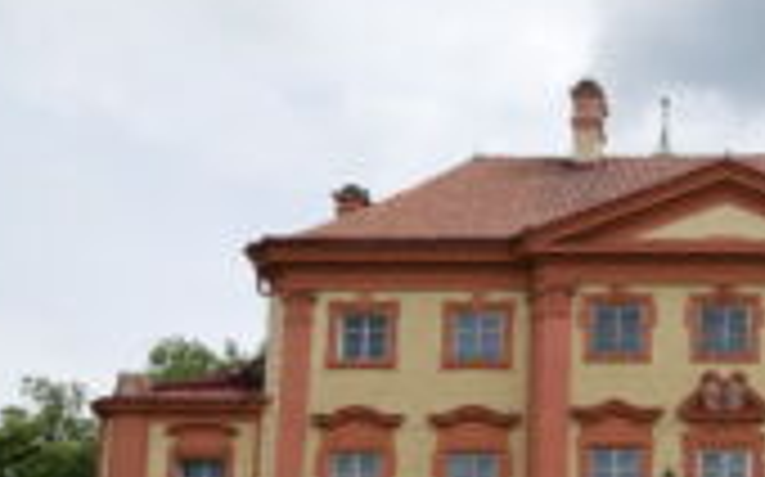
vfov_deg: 18.0
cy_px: 493
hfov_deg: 28.0
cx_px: 720
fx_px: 1458
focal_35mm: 70
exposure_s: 1/1000
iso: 200
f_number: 4.5
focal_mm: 16
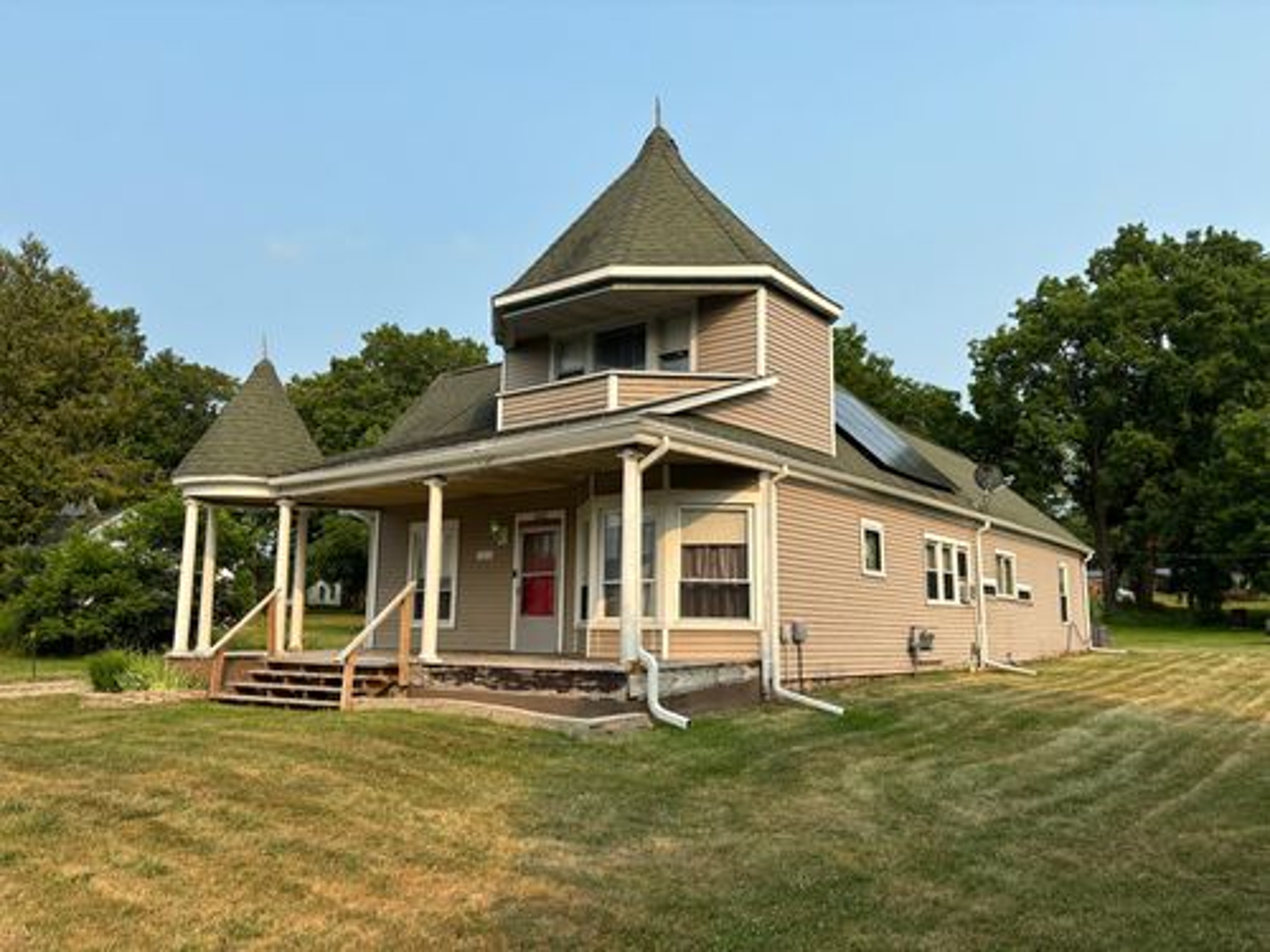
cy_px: 476
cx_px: 635
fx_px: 954
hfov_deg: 67.3
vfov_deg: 53.1
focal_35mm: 26
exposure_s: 1/2024
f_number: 1.6
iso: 50
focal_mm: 5.96
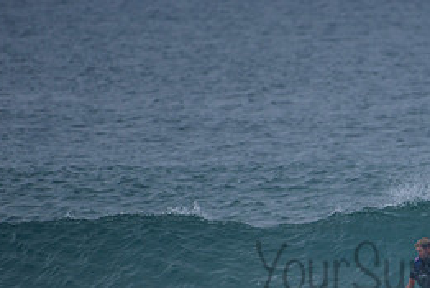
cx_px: 425
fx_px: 13241
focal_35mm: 1108
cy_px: 253
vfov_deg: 1.2
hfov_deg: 1.9
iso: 320
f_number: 5.6
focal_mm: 500
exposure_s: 1/2000
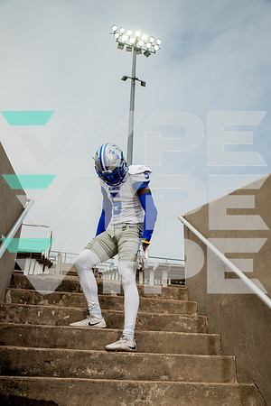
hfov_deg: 38.9
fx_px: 384
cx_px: 136
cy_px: 203
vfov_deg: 55.8
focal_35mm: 34
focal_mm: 34
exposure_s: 1/400
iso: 125
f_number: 7.1
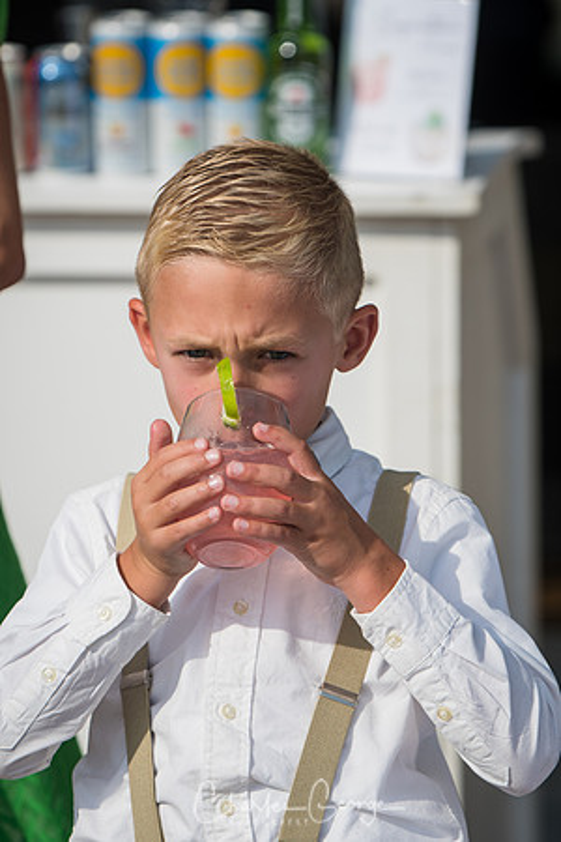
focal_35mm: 225
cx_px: 280
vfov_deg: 9.1
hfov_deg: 6.1
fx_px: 5259
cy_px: 421
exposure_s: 1/2500
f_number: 4
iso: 200
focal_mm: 150
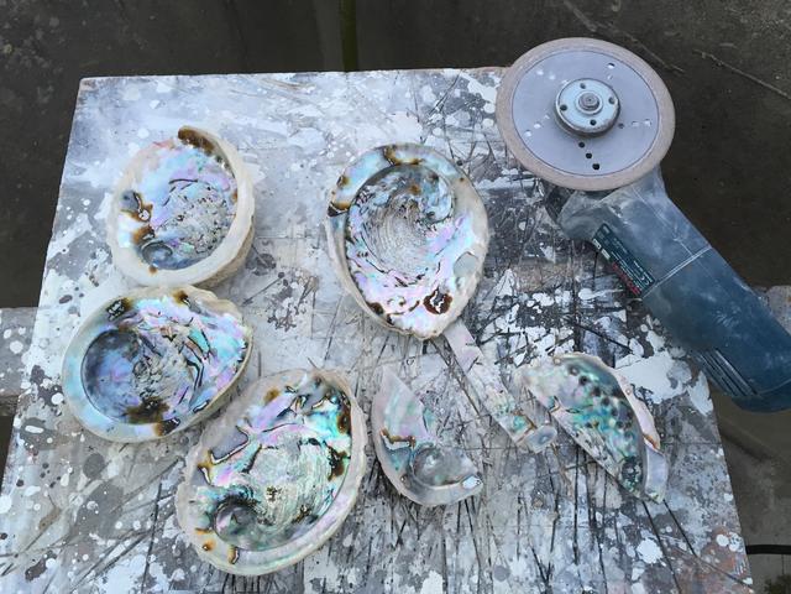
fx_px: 663
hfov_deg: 61.7
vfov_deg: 48.2
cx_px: 396
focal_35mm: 29
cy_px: 297
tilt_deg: -69.1
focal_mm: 4.15
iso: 40
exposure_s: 1/33
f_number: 2.2
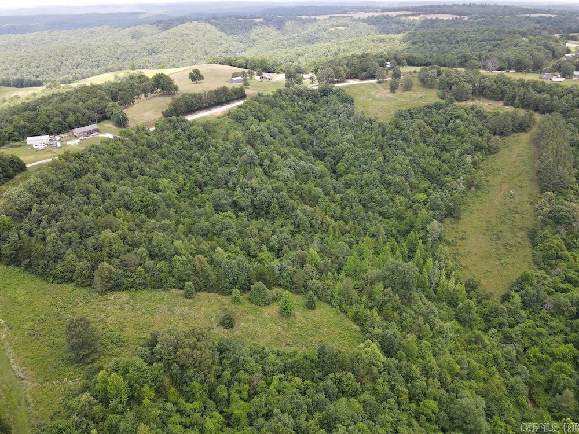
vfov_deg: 56.8
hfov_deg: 71.6
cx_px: 290
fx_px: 401
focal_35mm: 24
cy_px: 217
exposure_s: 1/15
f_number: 2.8
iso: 170
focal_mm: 4.5
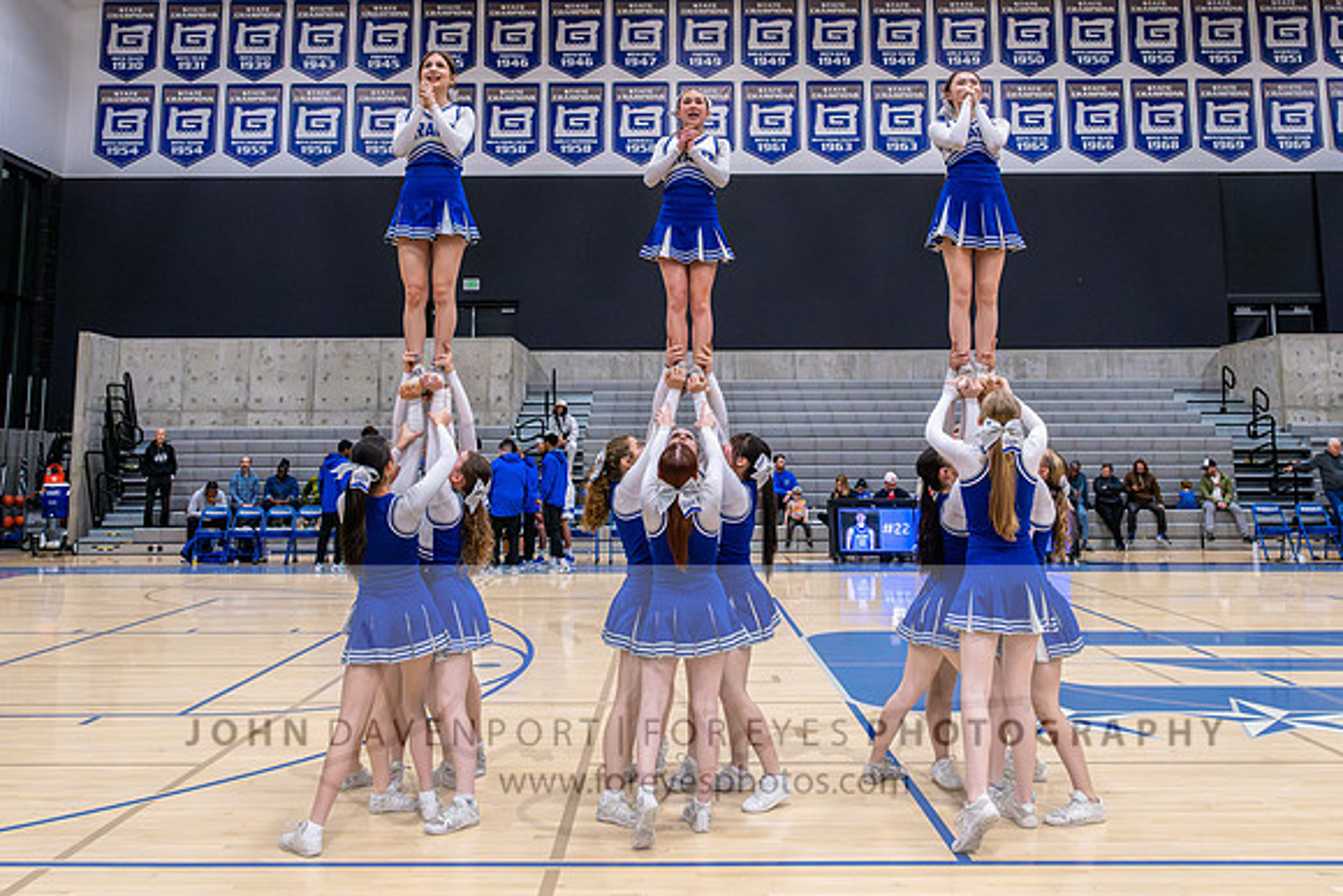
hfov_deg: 57.0
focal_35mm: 33
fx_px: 1236
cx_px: 672
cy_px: 278
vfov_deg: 39.2
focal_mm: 24
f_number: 5.6
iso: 10000
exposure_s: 1/500
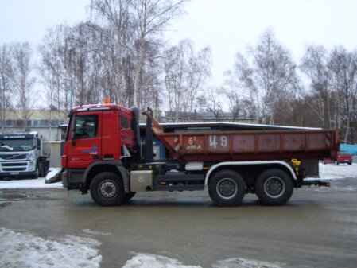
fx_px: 423
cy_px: 134
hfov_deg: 45.8
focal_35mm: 41
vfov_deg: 35.2
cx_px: 178
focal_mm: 6.8
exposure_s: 1/250
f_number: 2.8
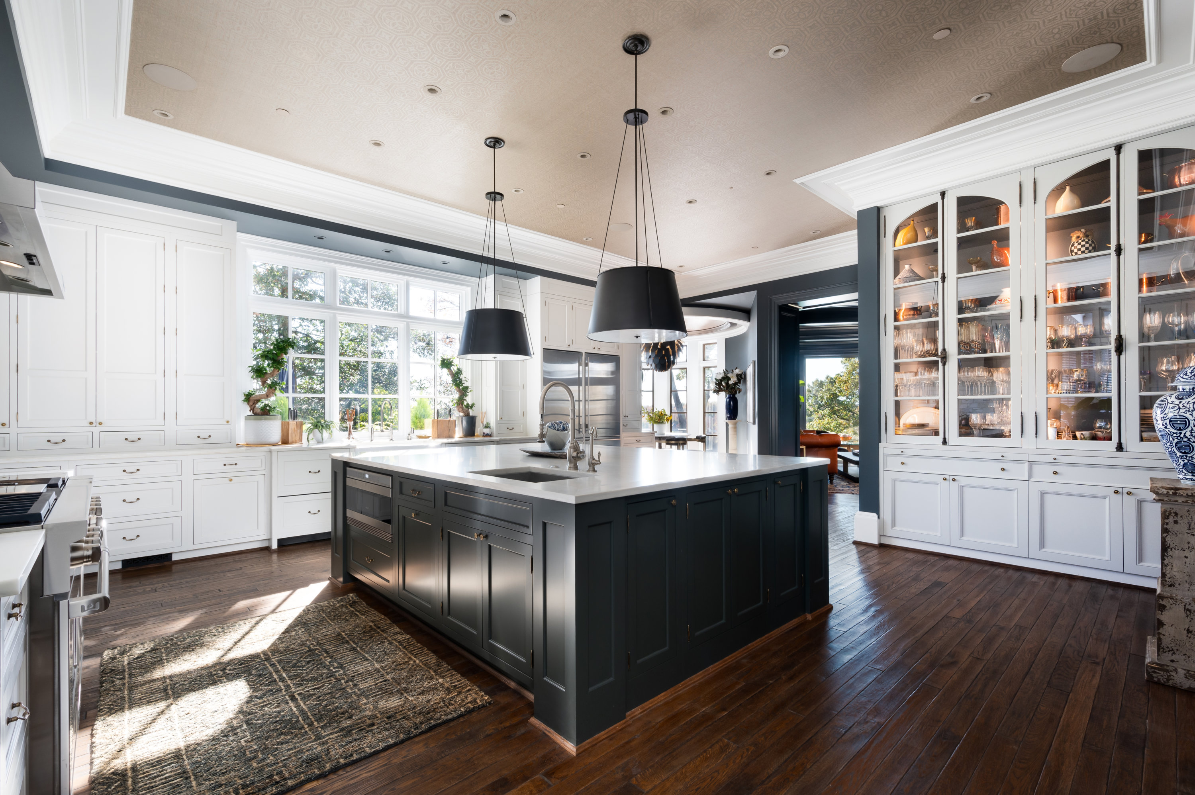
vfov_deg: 73.7
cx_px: 598
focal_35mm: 16
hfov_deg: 96.8
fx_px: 531
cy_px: 398
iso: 800
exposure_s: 1/320
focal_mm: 16
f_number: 13
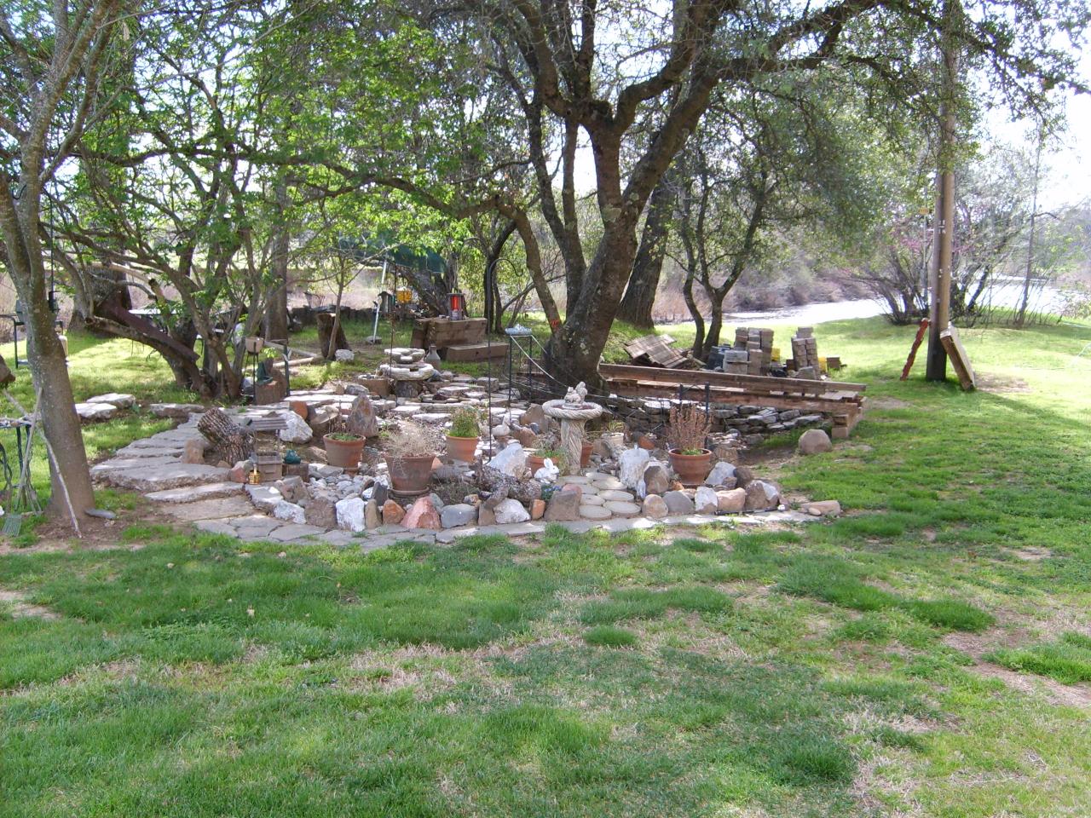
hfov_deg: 52.6
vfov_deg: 40.7
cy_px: 409
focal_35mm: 35
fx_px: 1103
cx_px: 546
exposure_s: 1/180
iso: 50
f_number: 2.8
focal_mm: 5.8
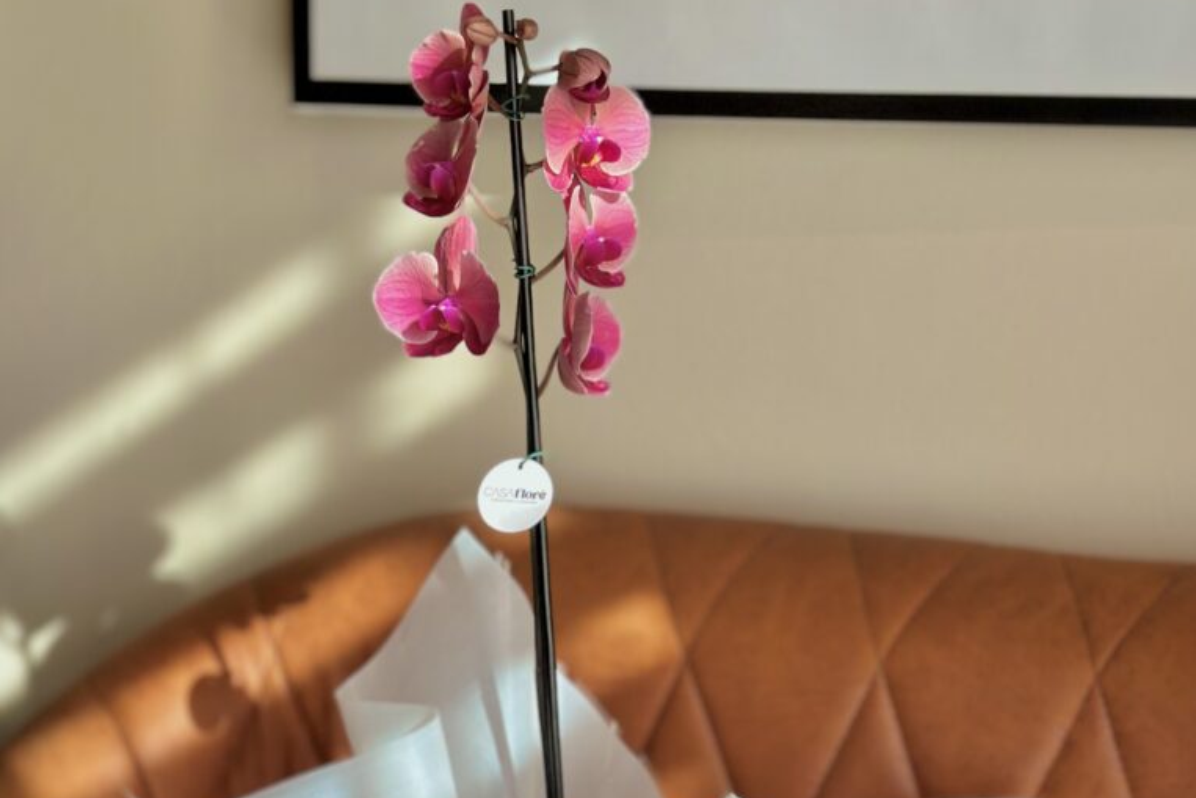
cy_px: 663
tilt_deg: -13.9
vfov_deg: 20.1
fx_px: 2226
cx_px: 600
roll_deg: -2.0
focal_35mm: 67
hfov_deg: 30.1
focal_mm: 6.86
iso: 80
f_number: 1.78
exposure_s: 1/1613
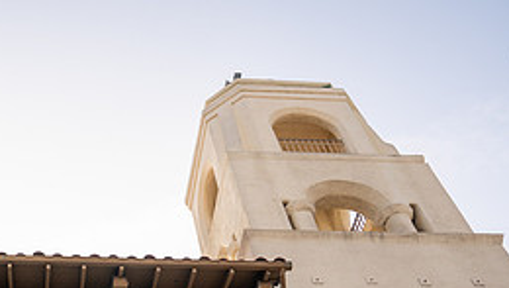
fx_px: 757
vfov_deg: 20.2
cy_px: 348
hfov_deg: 35.4
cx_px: 69
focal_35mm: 56
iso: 200
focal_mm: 24
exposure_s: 1/2000
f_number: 2.8
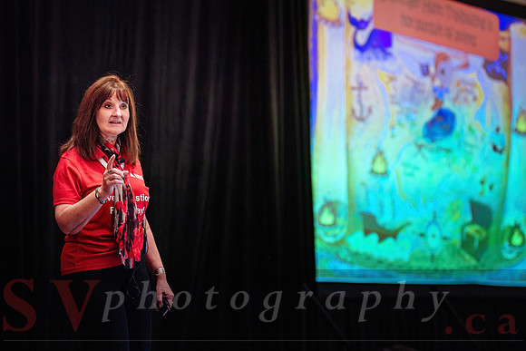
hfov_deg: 17.2
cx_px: 237
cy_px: 200
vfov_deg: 11.5
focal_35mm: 119
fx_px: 1744
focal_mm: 100
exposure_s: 1/250
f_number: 2.8
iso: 3200
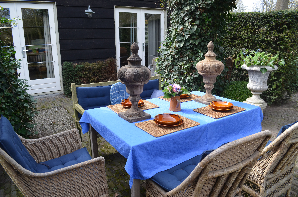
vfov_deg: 47.7
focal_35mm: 27
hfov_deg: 67.5
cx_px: 149
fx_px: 223
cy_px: 98
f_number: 6.3
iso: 200
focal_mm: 18
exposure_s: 1/160
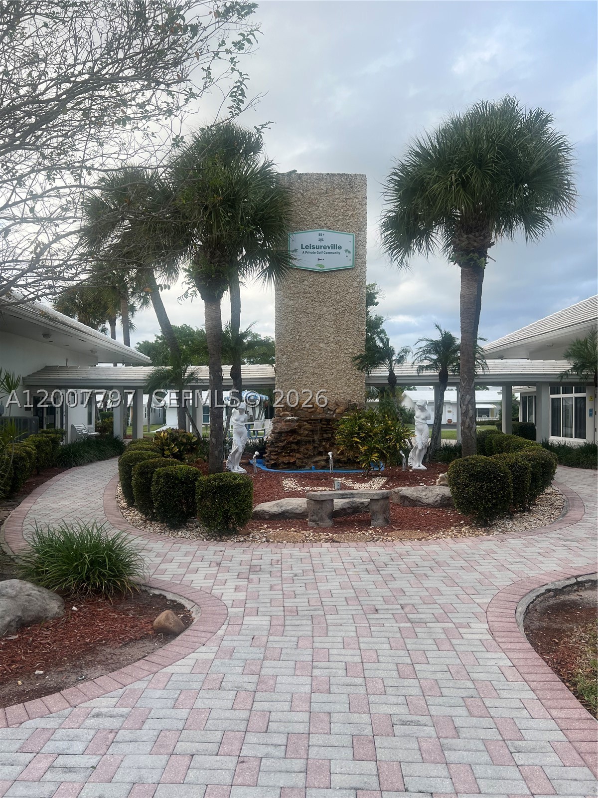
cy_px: 399
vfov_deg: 67.3
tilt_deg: +1.7
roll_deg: -0.5
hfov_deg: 53.1
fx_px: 599
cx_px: 299
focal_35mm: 26
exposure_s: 1/1048
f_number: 1.5
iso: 50
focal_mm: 5.7
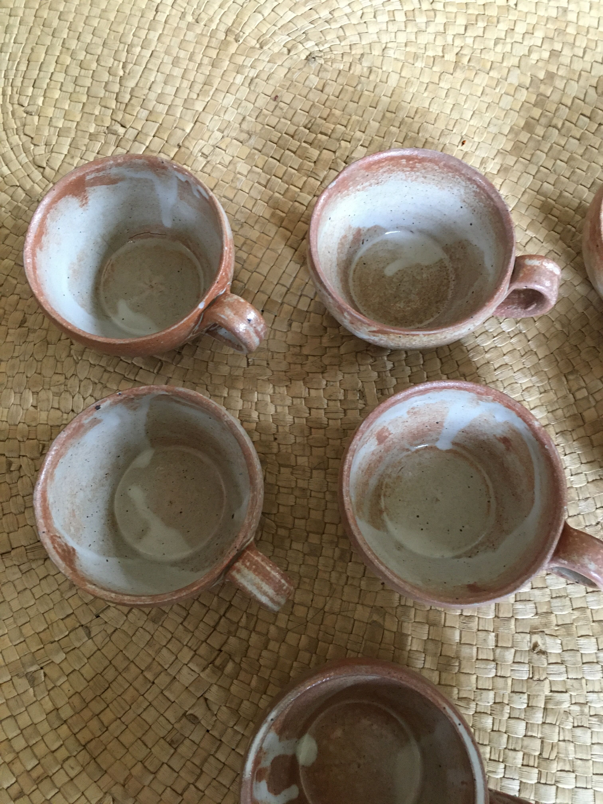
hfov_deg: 48.2
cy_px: 402
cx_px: 302
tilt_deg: -75.2
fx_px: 674
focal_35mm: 29
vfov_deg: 61.7
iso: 200
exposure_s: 1/20
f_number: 2.2
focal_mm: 4.15
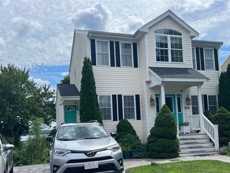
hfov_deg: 49.9
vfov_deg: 38.5
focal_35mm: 37
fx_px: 246
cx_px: 132
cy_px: 105
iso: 50
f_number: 1.5
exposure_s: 1/5319
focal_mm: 5.7
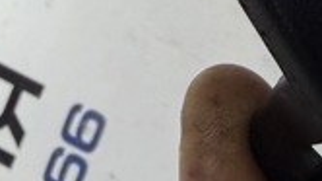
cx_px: 233
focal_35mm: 101
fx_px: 862
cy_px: -268
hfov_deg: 21.0
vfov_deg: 10.2
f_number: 2.2
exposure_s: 1/100
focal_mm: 2.22
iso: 125
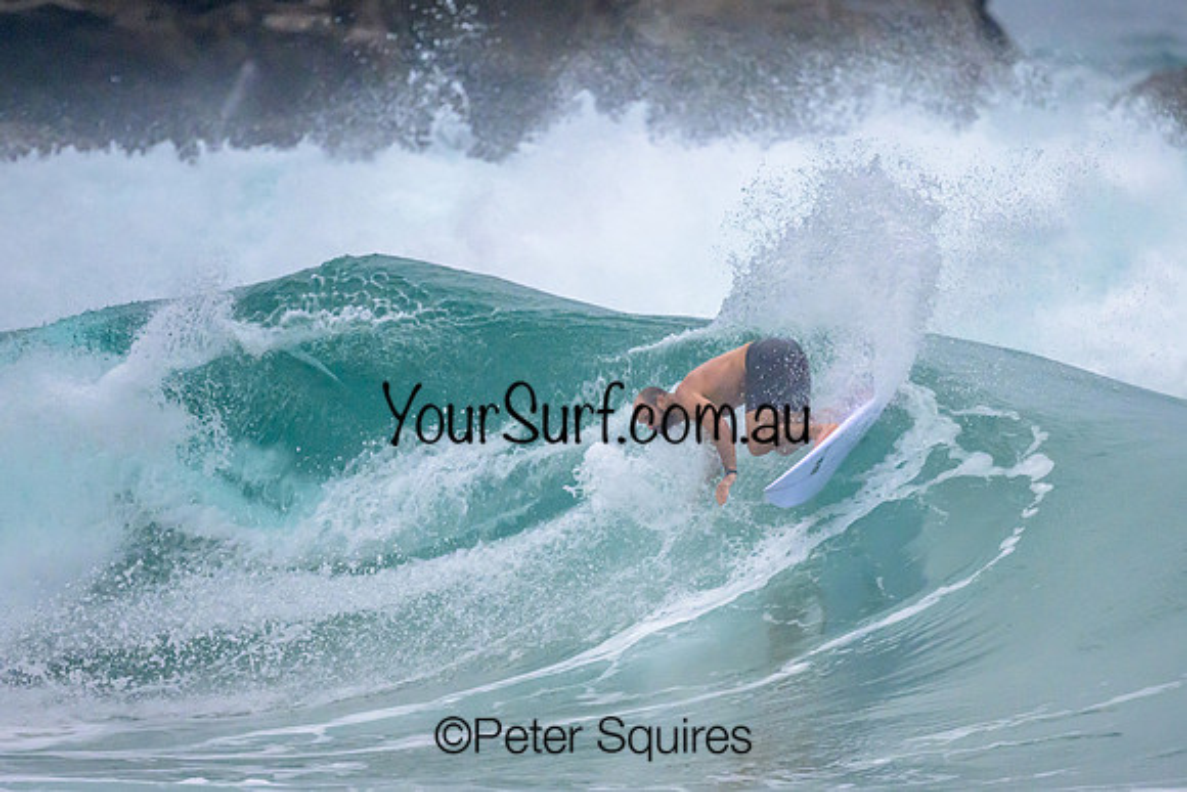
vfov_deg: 1.3
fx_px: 36276
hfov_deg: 1.9
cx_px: 720
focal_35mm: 1100
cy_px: 465
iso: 2500
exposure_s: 1/2000
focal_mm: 800
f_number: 6.3
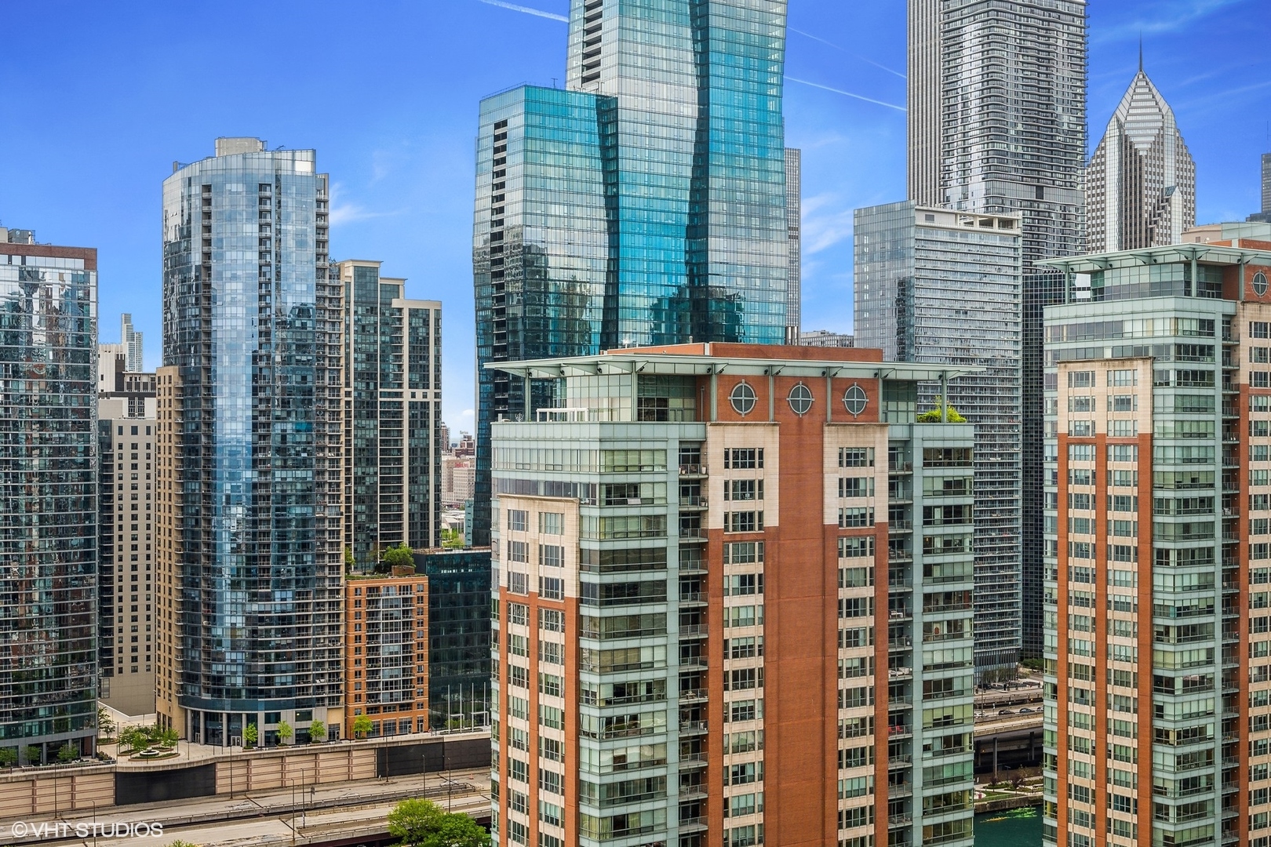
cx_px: 636
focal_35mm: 45
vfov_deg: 29.9
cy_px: 424
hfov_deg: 43.6
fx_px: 1589
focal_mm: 30
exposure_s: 1/250
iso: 200
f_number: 9.5
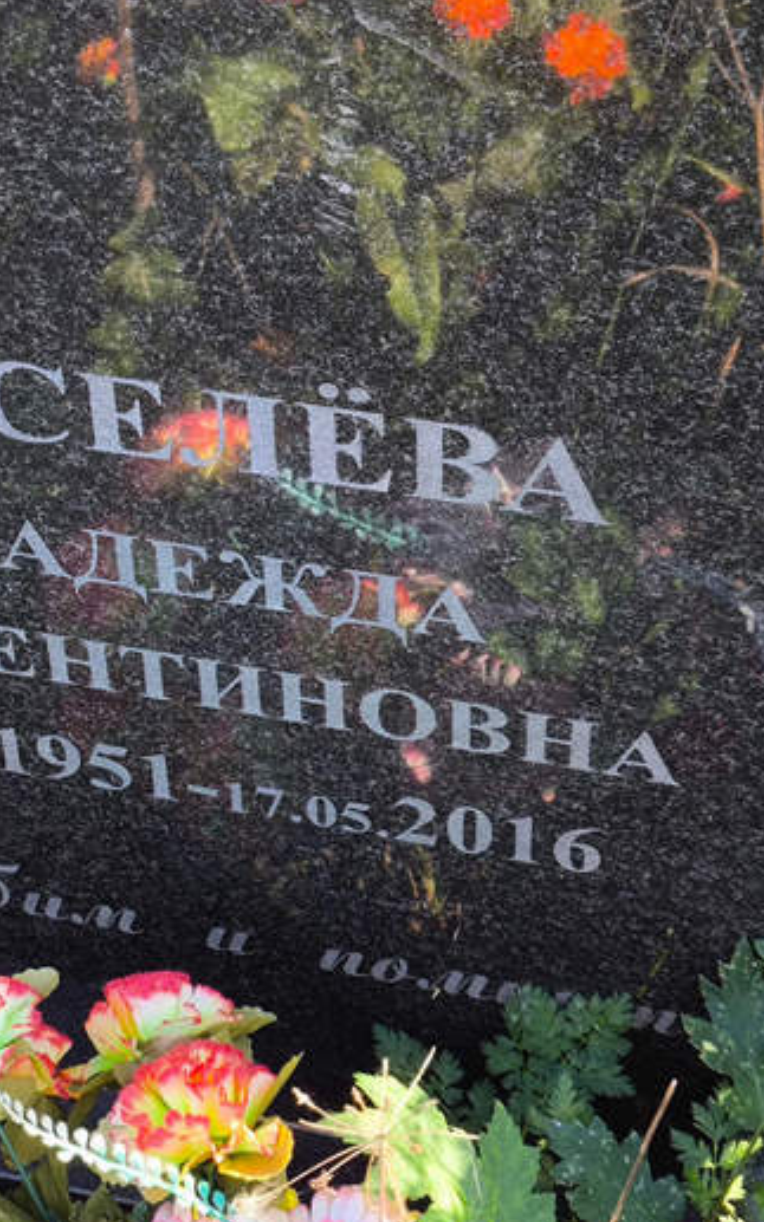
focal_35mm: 82
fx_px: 2733
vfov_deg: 25.2
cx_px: 143
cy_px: 643
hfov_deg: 15.8
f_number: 1.7
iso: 50
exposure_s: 1/136
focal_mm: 4.71
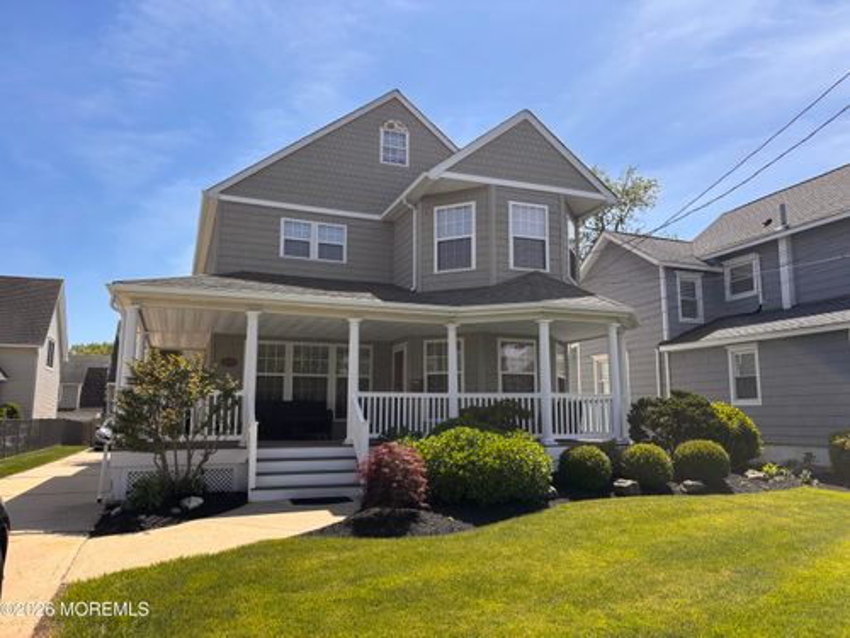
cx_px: 425
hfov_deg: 67.3
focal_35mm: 26
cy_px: 319
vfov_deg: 53.1
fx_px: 638
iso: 50
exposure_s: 1/2710
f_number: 1.6
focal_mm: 5.96
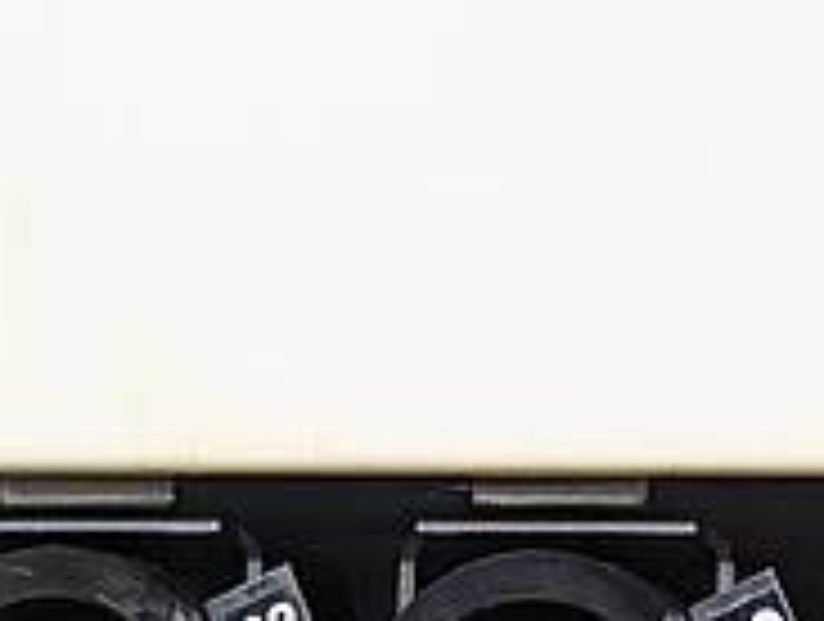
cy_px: -182
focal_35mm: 178
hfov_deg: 11.0
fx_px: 4245
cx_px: 788
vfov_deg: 8.3
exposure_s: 1/33.3
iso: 253
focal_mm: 5.43
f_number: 1.89
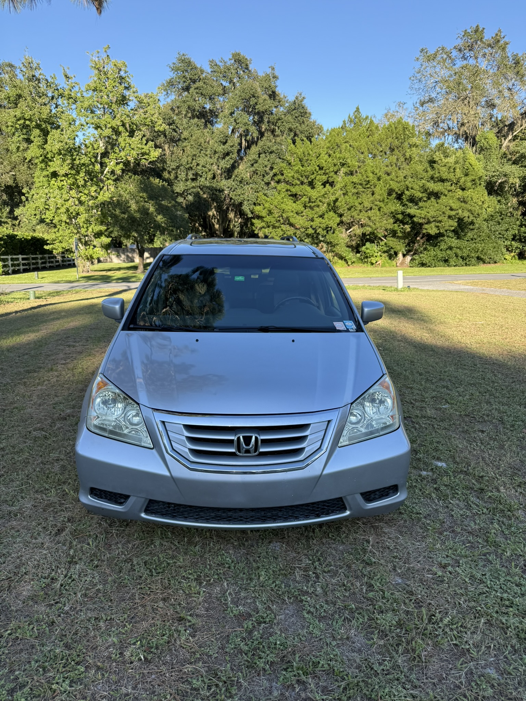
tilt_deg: -11.2
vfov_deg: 71.6
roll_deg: +2.3
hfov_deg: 56.8
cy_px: 350
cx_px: 263
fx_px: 486
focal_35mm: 24
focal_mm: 6.76
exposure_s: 1/1361
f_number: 1.78
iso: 100
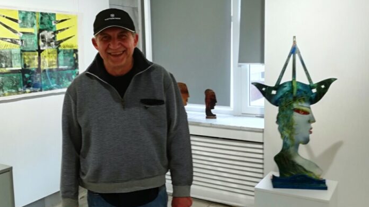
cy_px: 93
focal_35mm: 38
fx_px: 372
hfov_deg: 52.8
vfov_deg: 31.2
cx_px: 184
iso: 100
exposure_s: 1/33.3
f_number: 2.2
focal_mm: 3.83
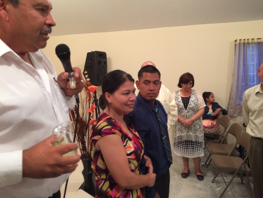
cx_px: 132
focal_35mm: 29
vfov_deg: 48.2
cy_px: 99
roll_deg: +2.9
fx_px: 220
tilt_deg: -8.1
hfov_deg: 61.7
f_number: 2.2
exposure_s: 1/17
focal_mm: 4.15
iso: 320
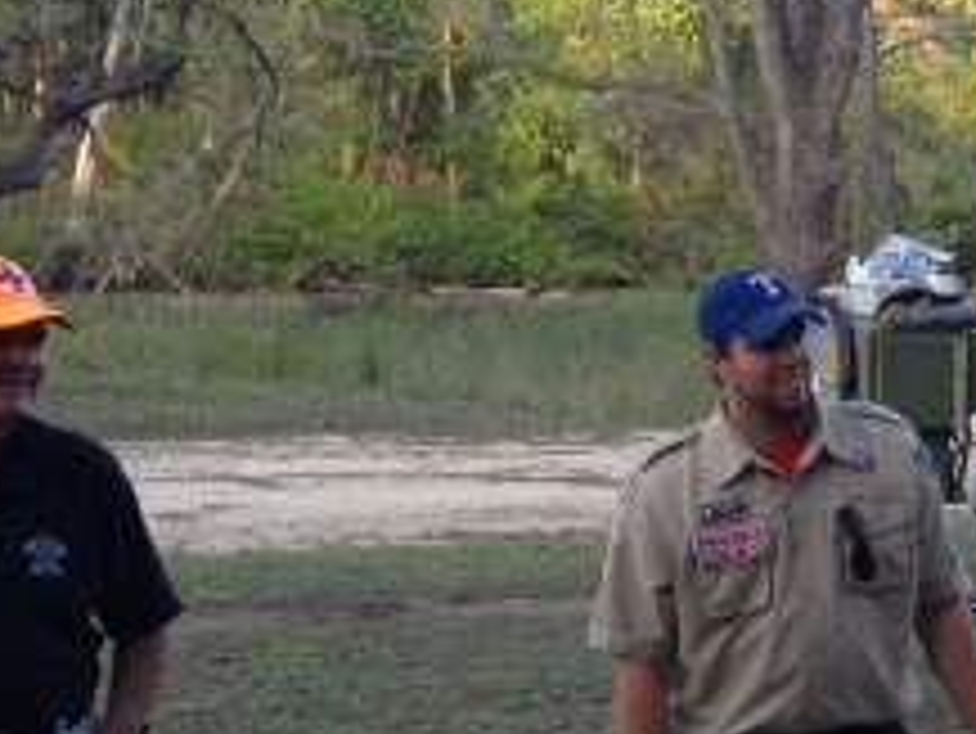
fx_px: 3639
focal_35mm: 129
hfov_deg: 14.3
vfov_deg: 11.4
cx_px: 1475
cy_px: 671
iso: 80
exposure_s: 1/120
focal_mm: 4.28
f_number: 2.4
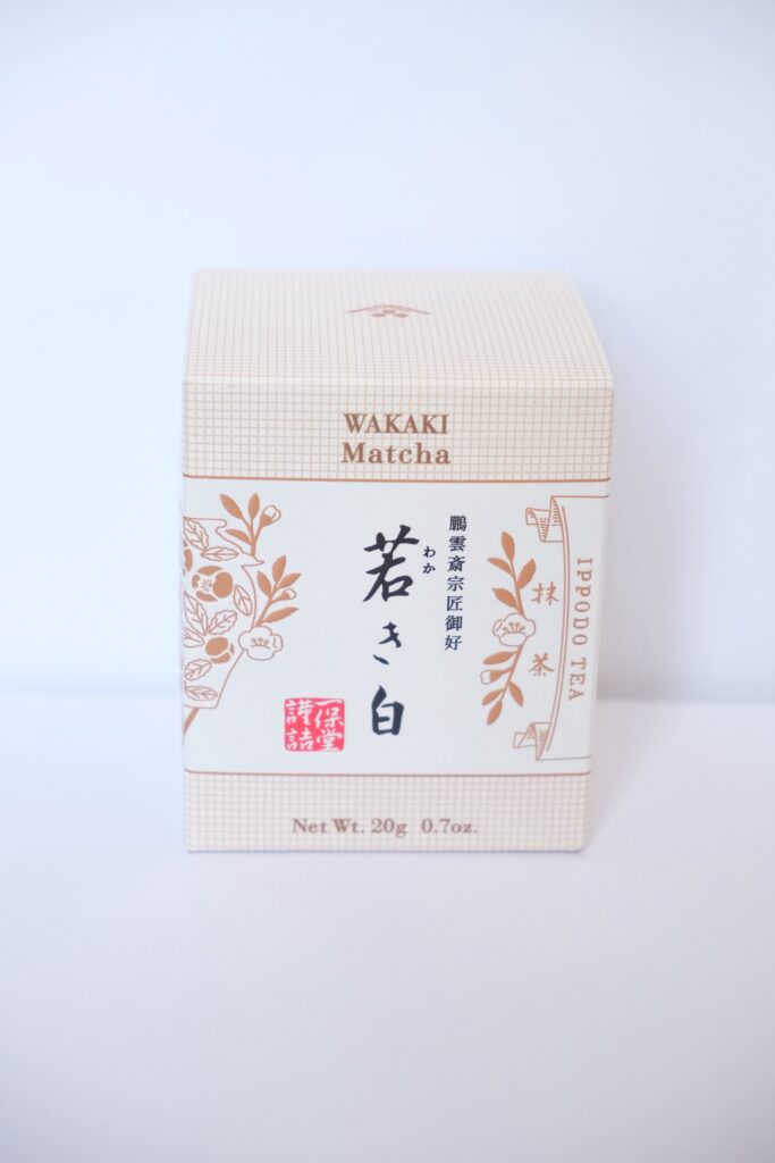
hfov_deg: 20.0
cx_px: 388
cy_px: 582
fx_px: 2195
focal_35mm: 68
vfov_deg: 29.7
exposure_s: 1/140
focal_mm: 45
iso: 2000
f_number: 5.6
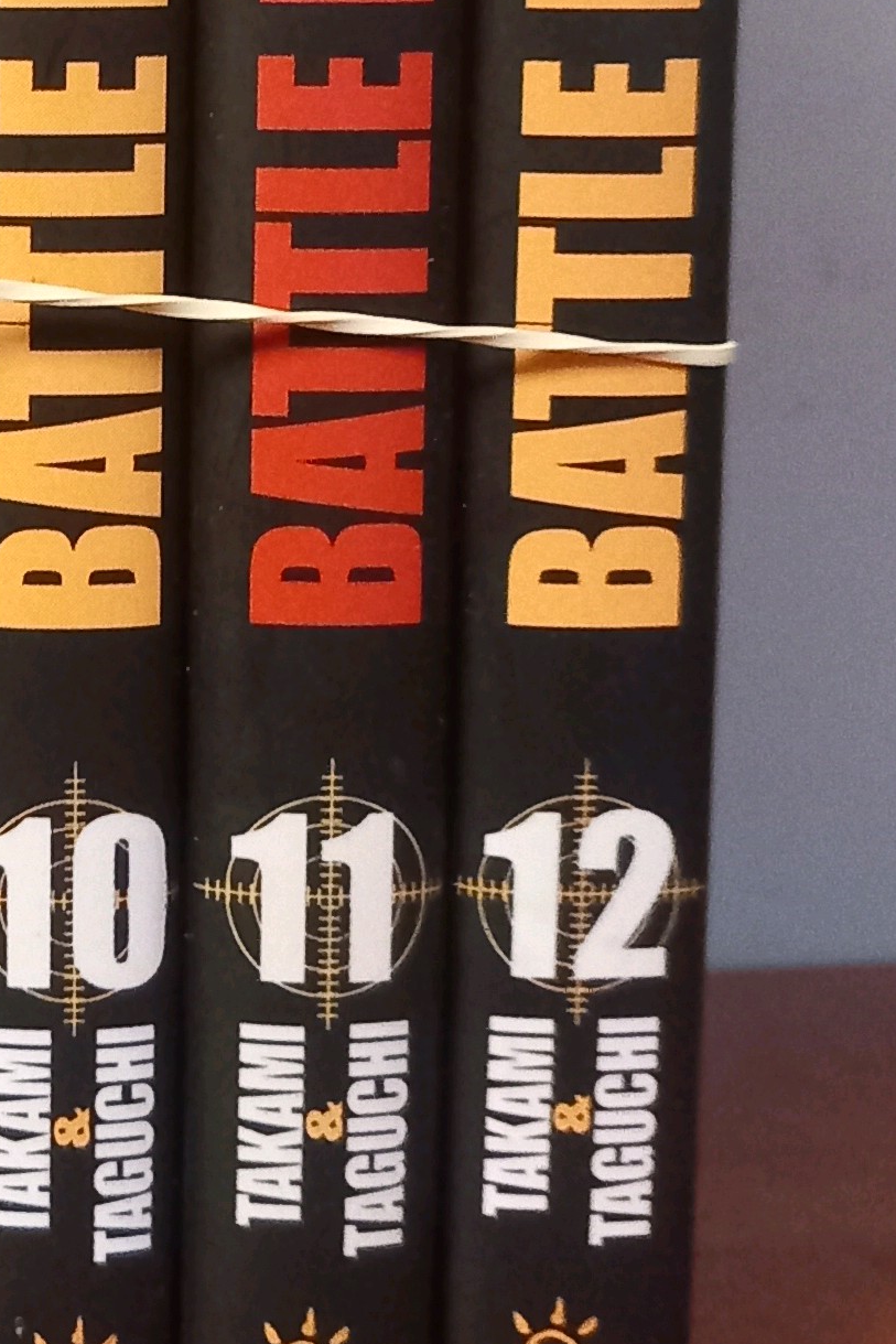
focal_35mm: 94
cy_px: 64
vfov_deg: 21.1
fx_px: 3508
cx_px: -494
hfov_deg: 13.6
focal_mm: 4
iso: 800
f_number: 1.8
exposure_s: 1/16.7
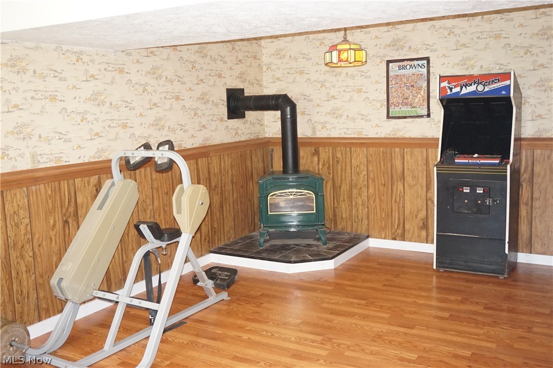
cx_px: 276
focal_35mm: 36
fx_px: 553
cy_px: 184
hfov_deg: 53.2
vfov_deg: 36.8
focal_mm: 24
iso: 3200
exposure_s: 1/60
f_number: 4.5
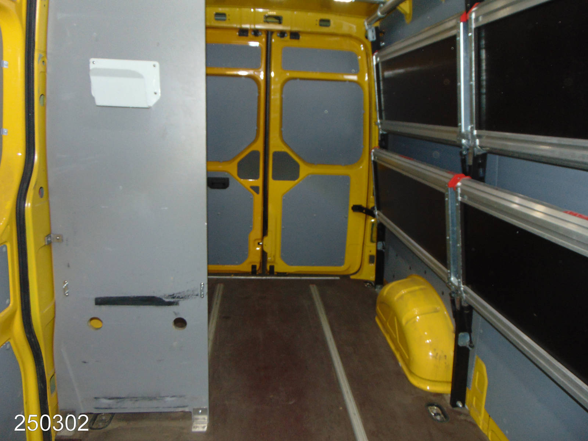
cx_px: 294
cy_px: 220
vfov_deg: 54.9
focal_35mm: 25
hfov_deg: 69.4
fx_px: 425
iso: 200
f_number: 3
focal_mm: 4.5
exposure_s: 1/30
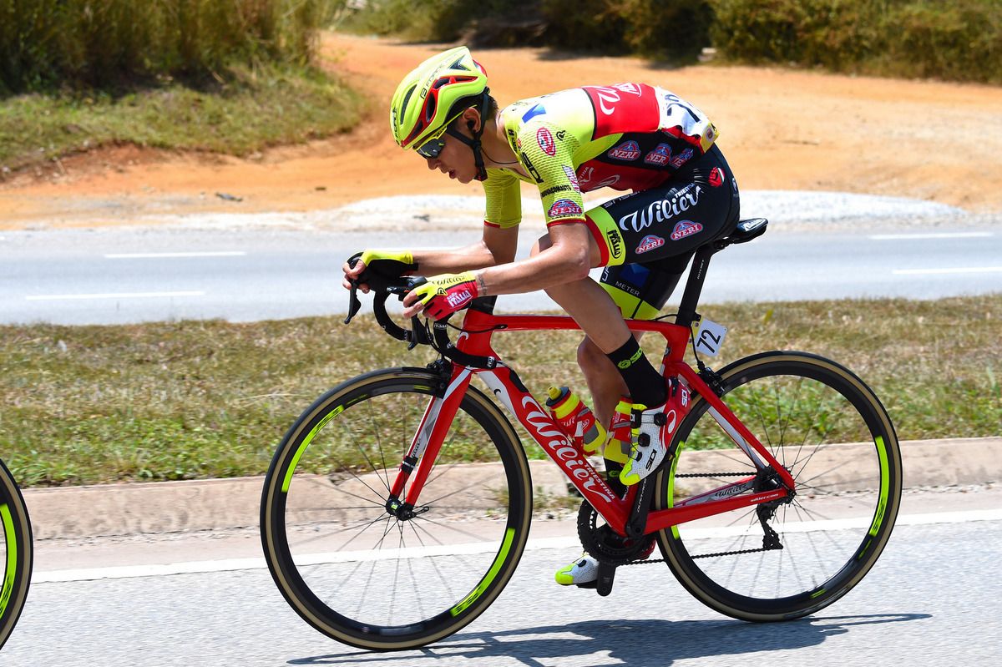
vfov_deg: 13.7
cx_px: 501
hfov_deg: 20.4
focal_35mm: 100
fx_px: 2782
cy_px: 334
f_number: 6.3
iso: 400
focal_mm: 100
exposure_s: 1/1250
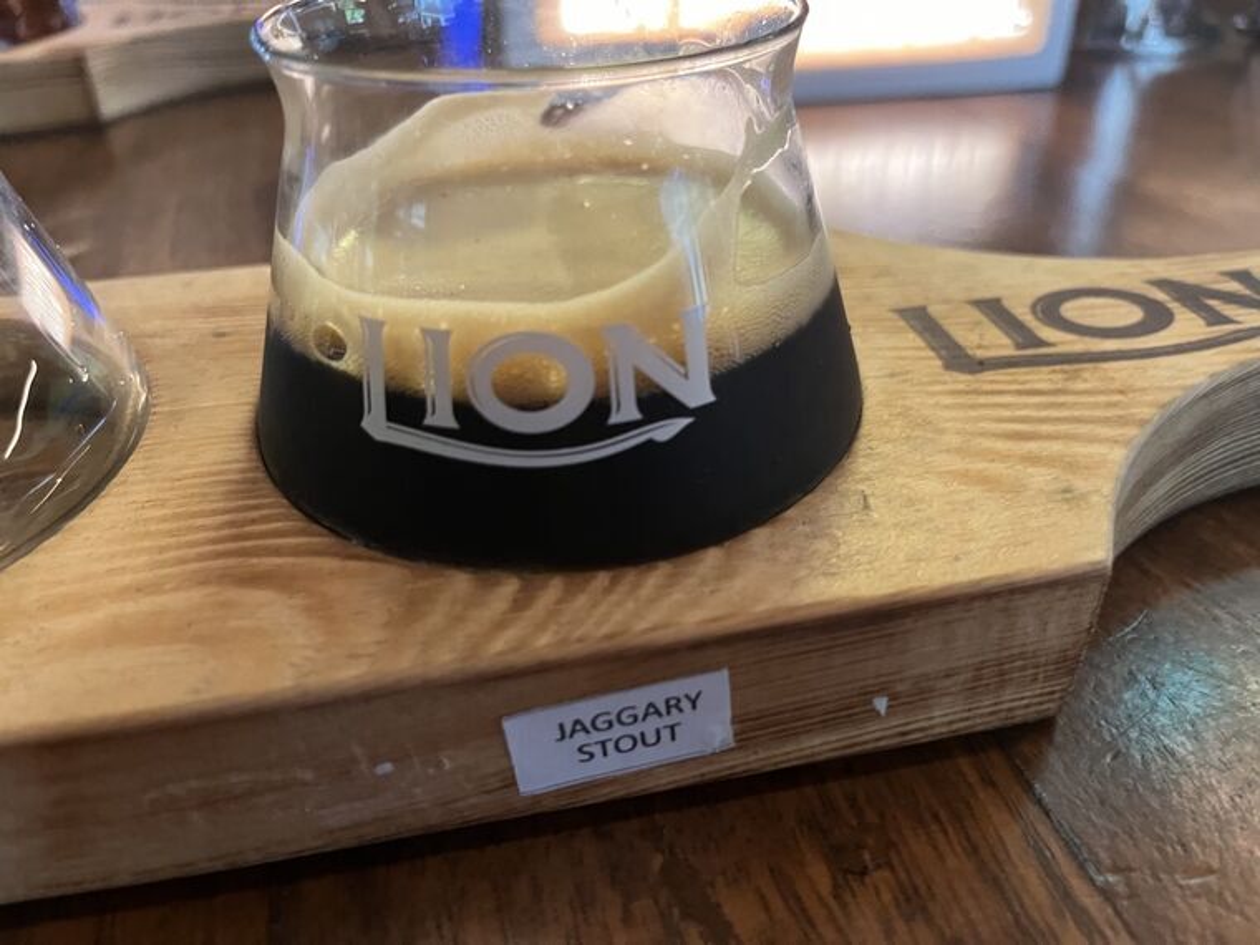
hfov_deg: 67.3
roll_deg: +2.1
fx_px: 946
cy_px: 472
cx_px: 630
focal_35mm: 26
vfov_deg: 53.1
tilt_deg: -34.3
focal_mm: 5.1
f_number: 1.6
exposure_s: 1/40
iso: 640
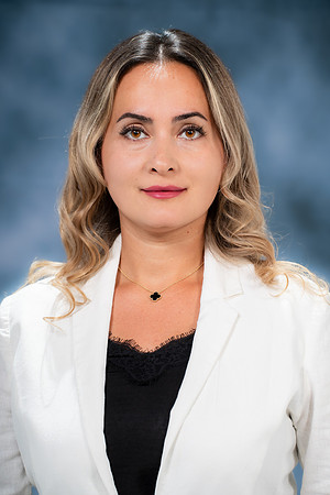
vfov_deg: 11.4
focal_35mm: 180
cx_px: 165
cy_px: 248
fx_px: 2475
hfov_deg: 7.6
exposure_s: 1/200
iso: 320
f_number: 5.6
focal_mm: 180
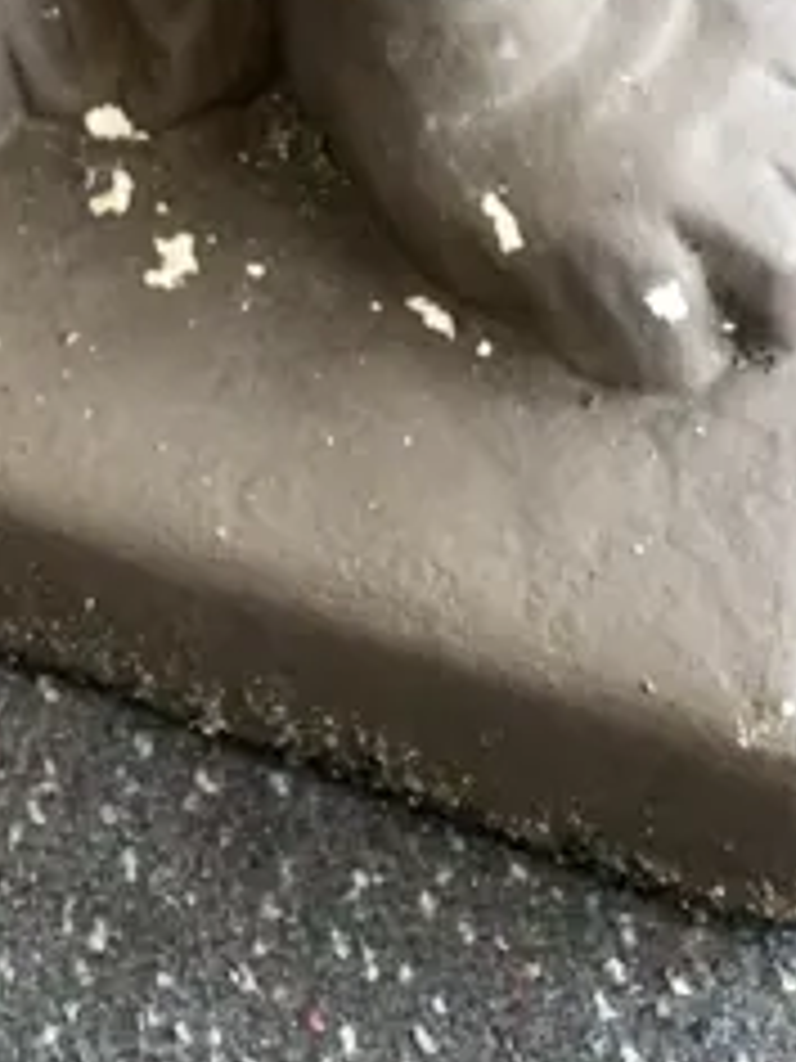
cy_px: -1148
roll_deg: +7.1
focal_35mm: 113
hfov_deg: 13.0
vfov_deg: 14.2
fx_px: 3465
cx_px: 45
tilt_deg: -30.6
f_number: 1.8
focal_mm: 4.25
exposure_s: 1/100
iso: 80
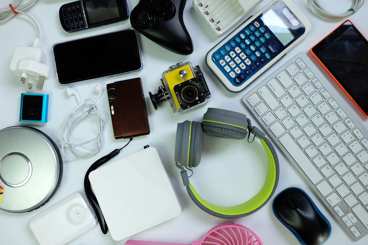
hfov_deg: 57.2
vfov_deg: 40.0
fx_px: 337
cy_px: 121
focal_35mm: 33
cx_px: 188
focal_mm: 21.1
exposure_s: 1/180
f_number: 7.1
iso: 1250
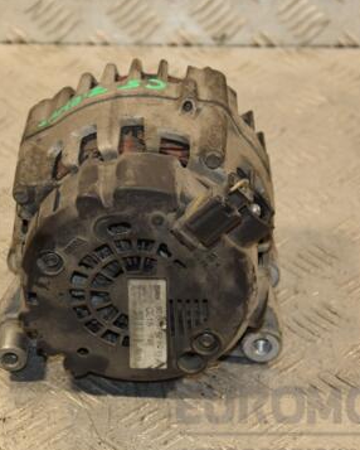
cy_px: 237
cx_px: 152
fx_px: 1637
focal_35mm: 123
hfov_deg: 12.5
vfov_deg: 15.6
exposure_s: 1/125
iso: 800
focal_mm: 52
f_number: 5
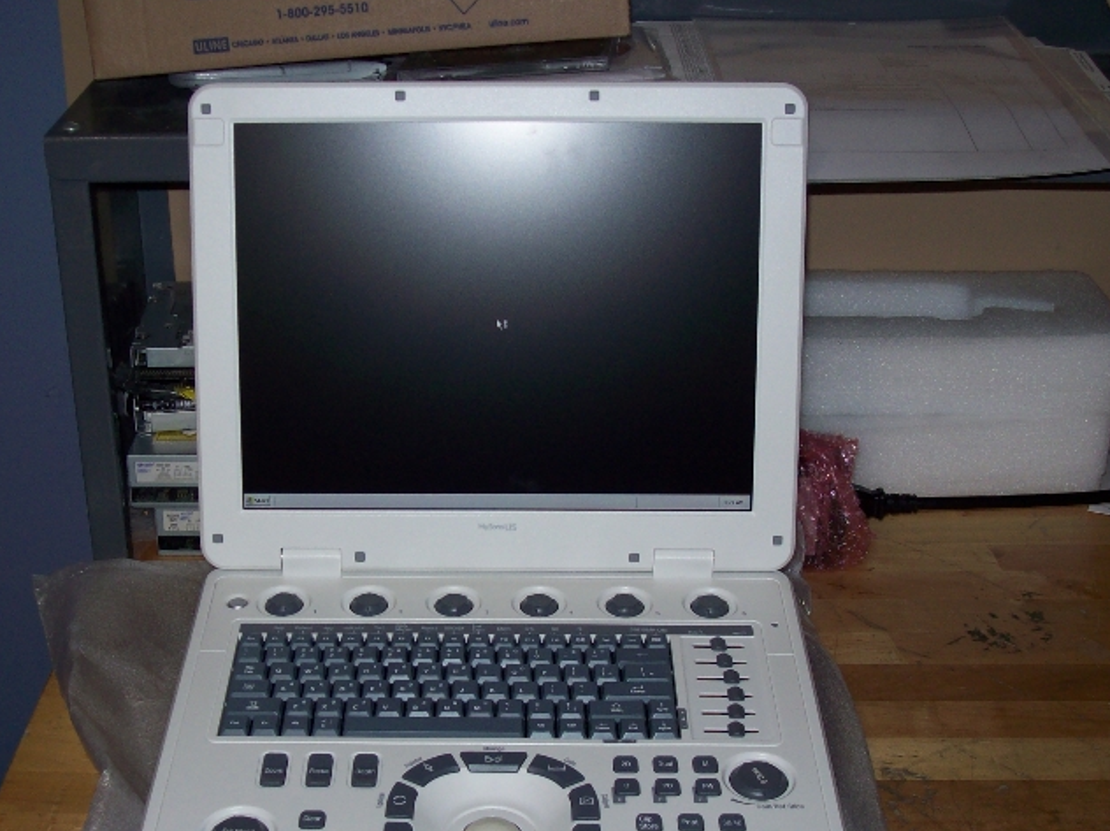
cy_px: 489
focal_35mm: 57
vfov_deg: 25.6
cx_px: 472
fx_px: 1826
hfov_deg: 33.7
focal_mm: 7.6
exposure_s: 1/73.6
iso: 80
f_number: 3
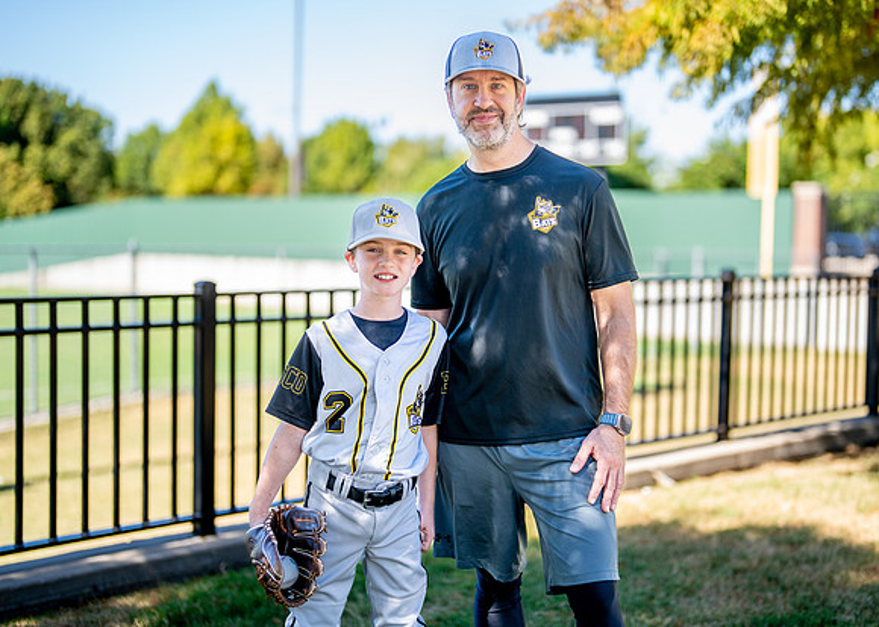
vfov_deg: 24.6
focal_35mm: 58
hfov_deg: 33.9
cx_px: 489
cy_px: 308
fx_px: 1440
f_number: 1.2
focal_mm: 50
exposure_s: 1/1600
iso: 100
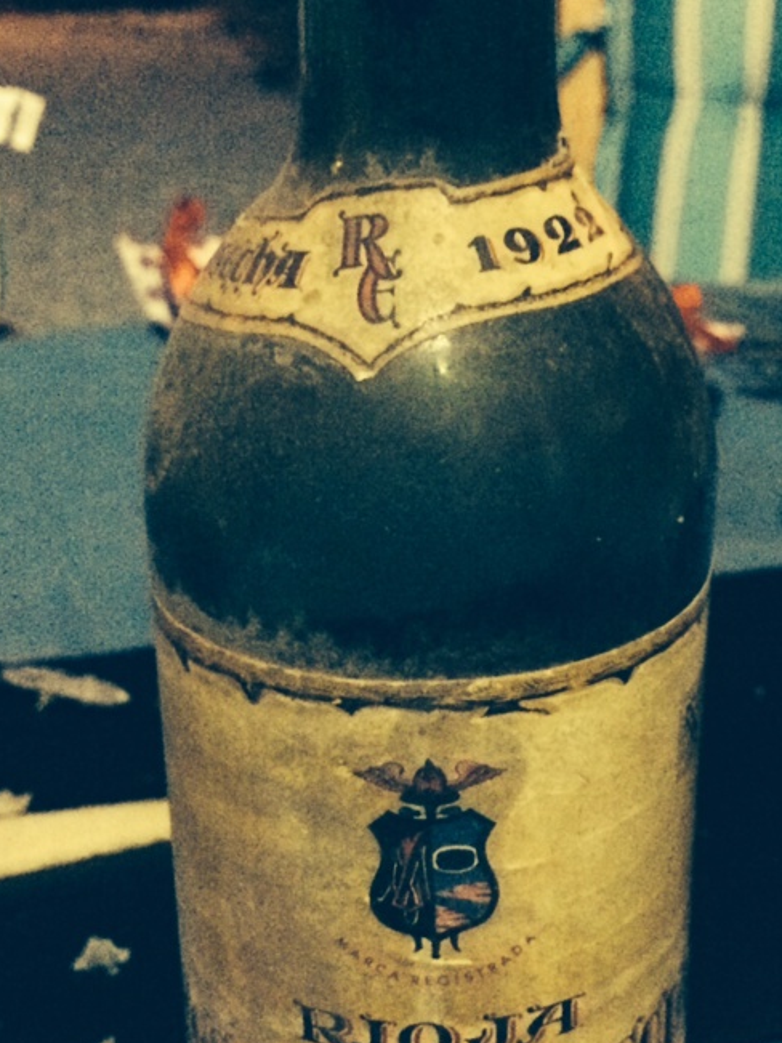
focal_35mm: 59
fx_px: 1778
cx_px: 554
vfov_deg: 32.7
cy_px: 513
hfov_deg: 24.6
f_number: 2.2
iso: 1250
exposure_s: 1/15
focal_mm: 4.12
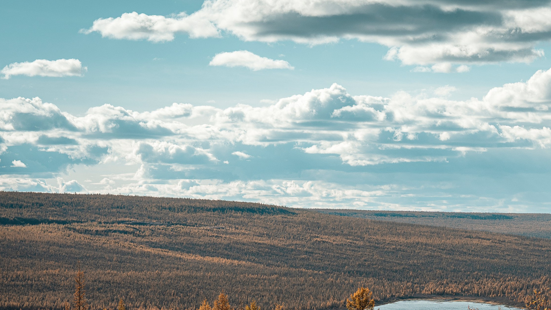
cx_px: 465
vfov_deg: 9.0
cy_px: 261
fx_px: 1958
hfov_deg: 15.9
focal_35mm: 134
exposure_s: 1/800
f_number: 8
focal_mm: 70
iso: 100
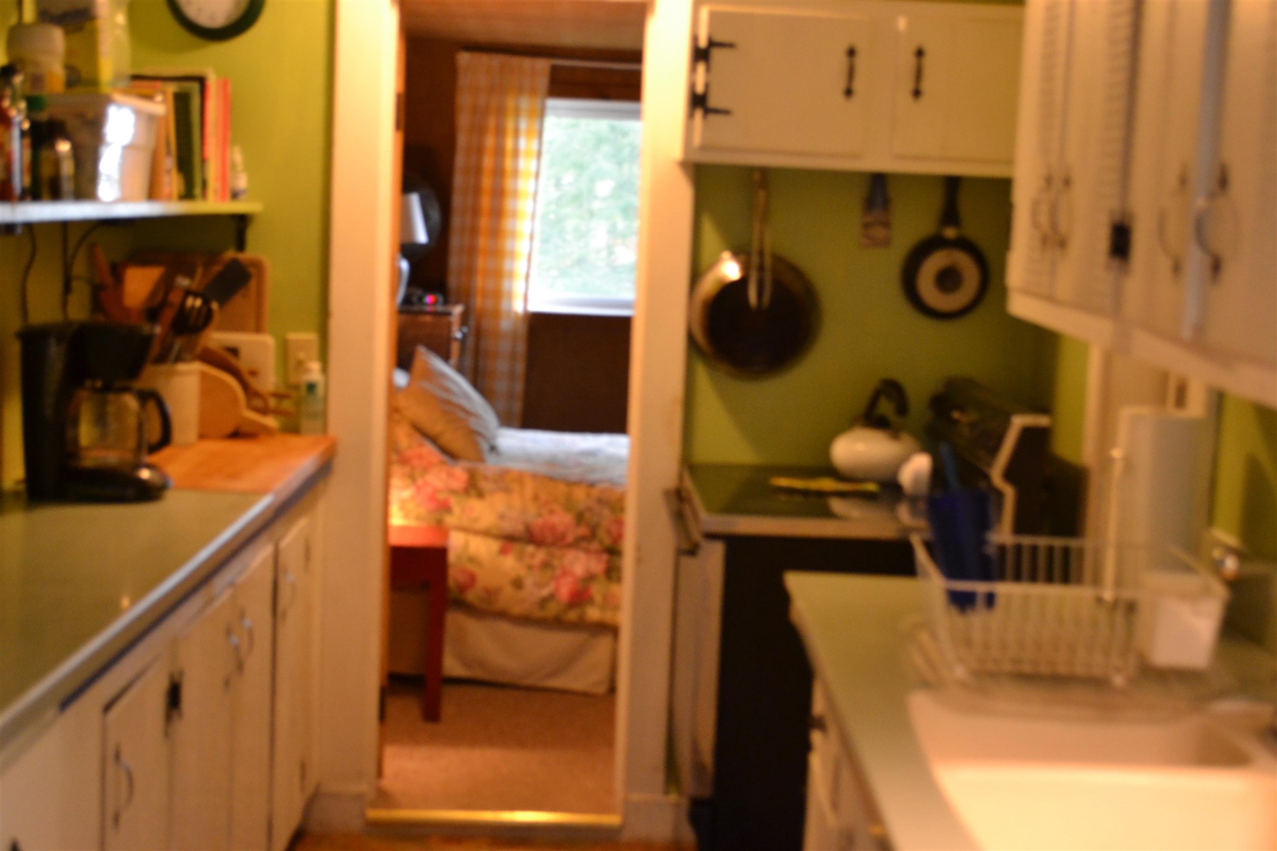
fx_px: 1862
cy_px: 426
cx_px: 638
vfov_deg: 25.7
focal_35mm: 52
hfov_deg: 37.9
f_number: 5
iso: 1600
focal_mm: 35
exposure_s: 1/15
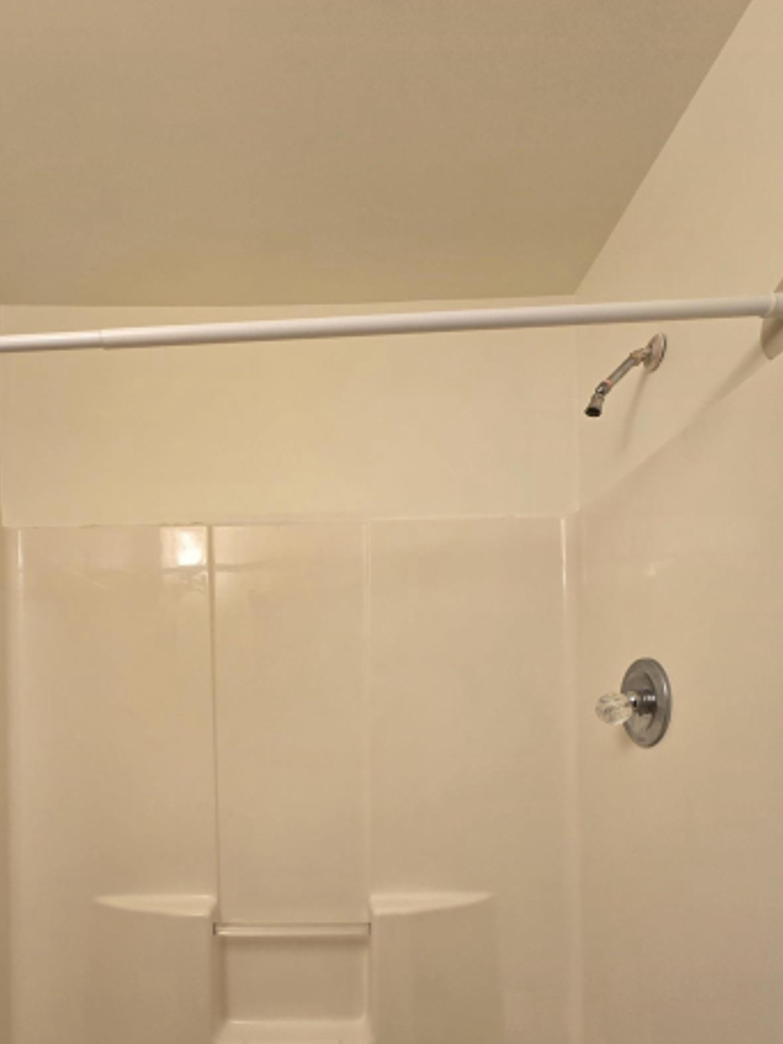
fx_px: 573
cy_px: 706
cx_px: 302
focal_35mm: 19
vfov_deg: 81.5
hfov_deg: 67.8
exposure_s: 1/60
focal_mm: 2.2
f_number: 2.2
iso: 100
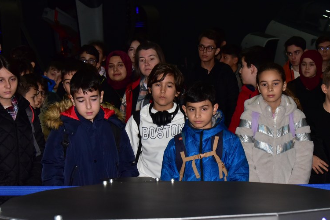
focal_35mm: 64
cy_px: 136
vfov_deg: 21.2
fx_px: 587
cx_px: 192
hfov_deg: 31.4
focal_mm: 40
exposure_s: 1/200
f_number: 6.3
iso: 2500
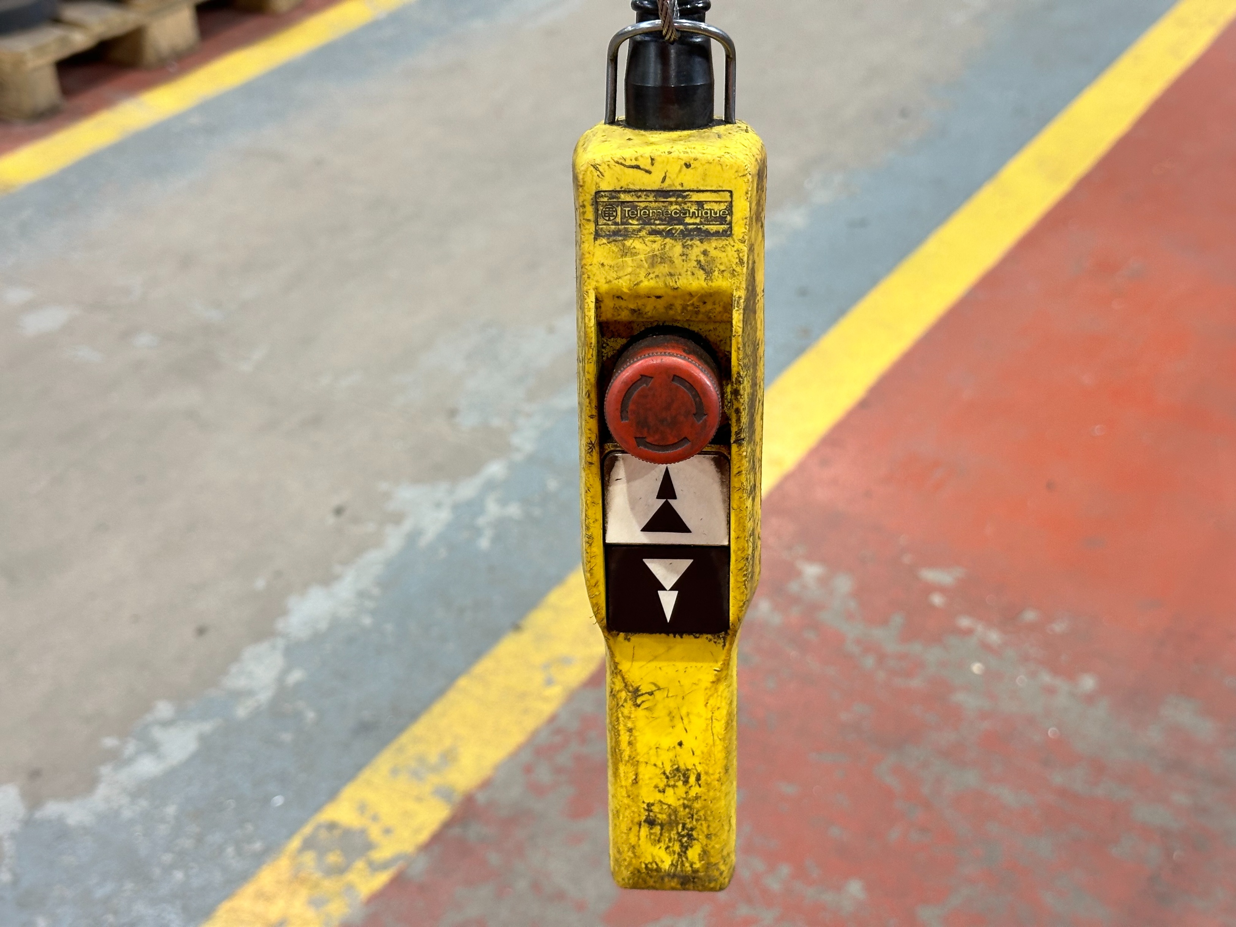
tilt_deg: -33.2
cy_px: 464
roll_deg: +1.5
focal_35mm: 48
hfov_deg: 39.7
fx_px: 1714
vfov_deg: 30.3
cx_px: 618
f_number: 1.78
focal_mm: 6.86
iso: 80
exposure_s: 1/50
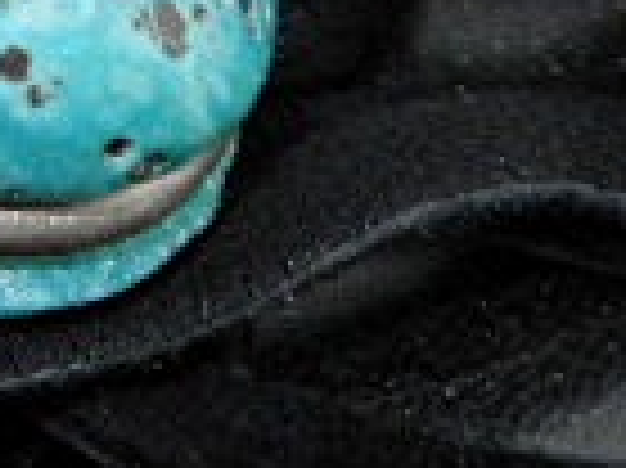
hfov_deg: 10.7
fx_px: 3252
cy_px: -58
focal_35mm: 180
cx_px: -185
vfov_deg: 8.2
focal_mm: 7.1
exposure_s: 1/30
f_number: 7.4
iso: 678
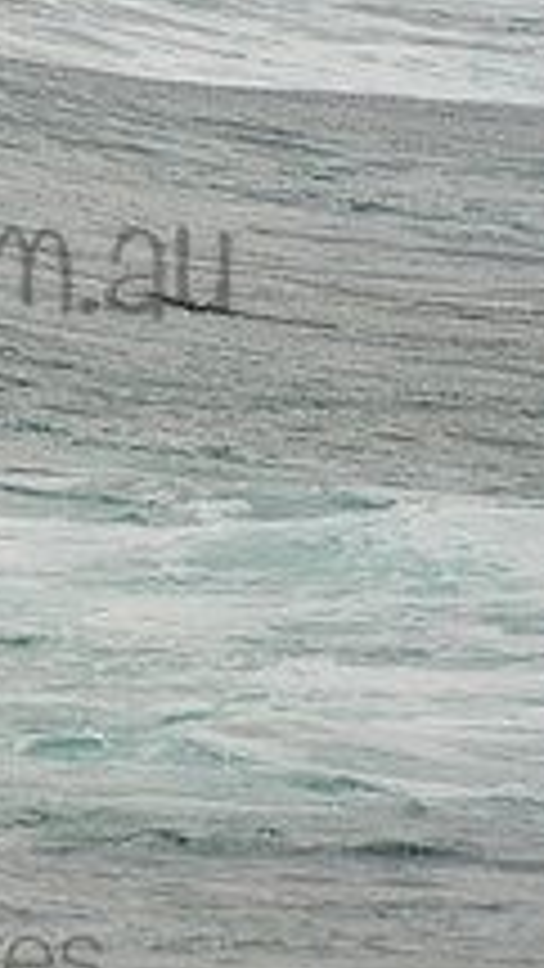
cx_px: -243
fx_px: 43475
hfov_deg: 0.7
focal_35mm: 1696
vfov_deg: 1.3
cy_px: 209
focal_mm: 400
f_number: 5.6
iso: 200
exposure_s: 1/1250
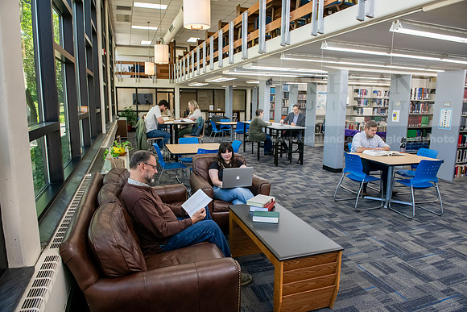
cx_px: 234
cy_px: 156
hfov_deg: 73.7
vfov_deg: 53.2
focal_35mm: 24
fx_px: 311
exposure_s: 1/160
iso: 1600
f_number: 5.6
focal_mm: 24
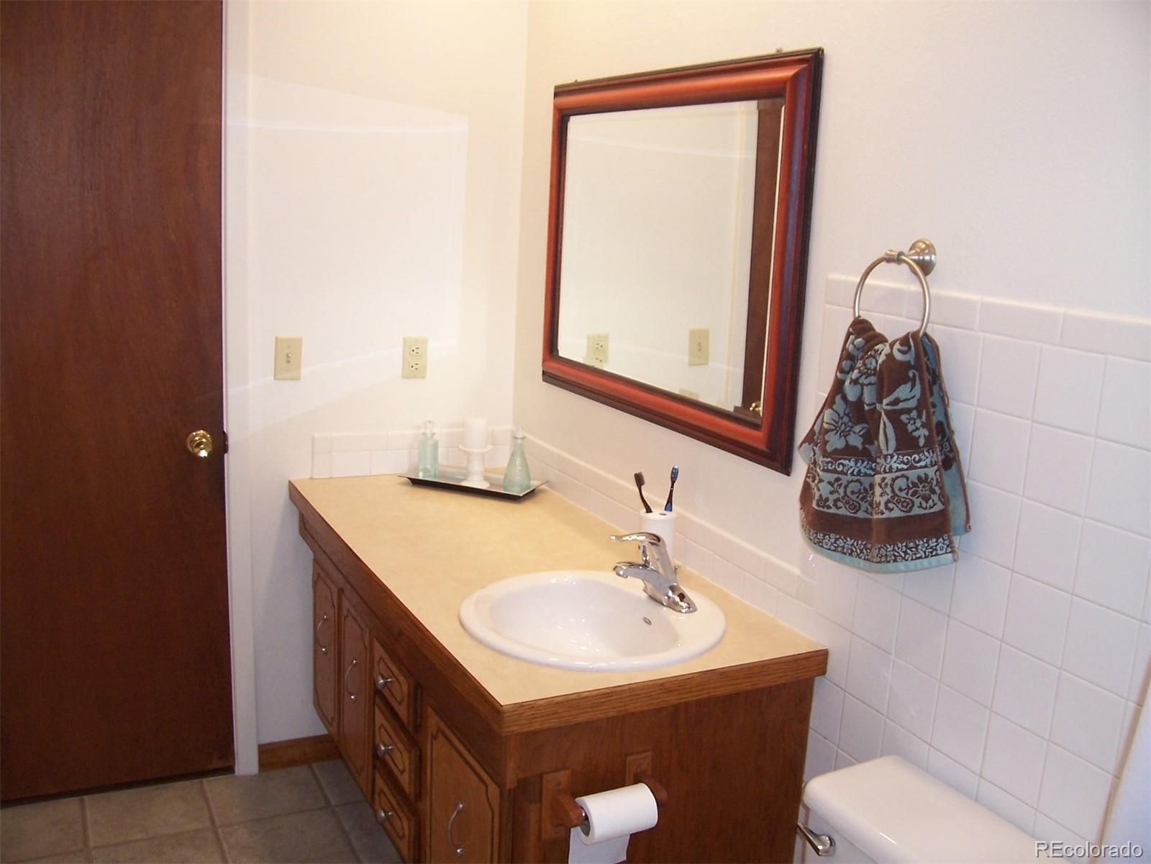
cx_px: 576
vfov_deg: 41.8
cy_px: 432
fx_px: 1131
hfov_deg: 54.0
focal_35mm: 34
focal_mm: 5.6
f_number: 2.7
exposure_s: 1/90
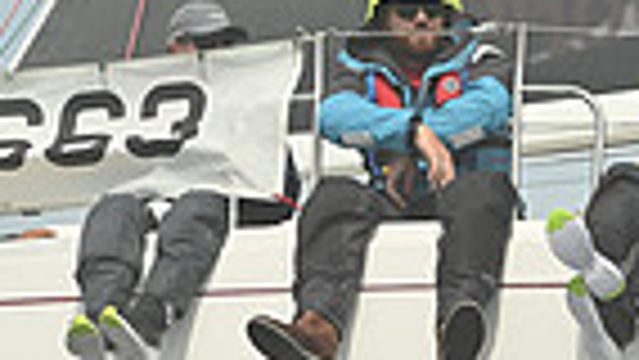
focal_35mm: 300
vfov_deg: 4.1
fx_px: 5085
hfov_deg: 7.2
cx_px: 212
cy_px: 263
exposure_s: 1/1250
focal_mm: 70
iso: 320
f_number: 11
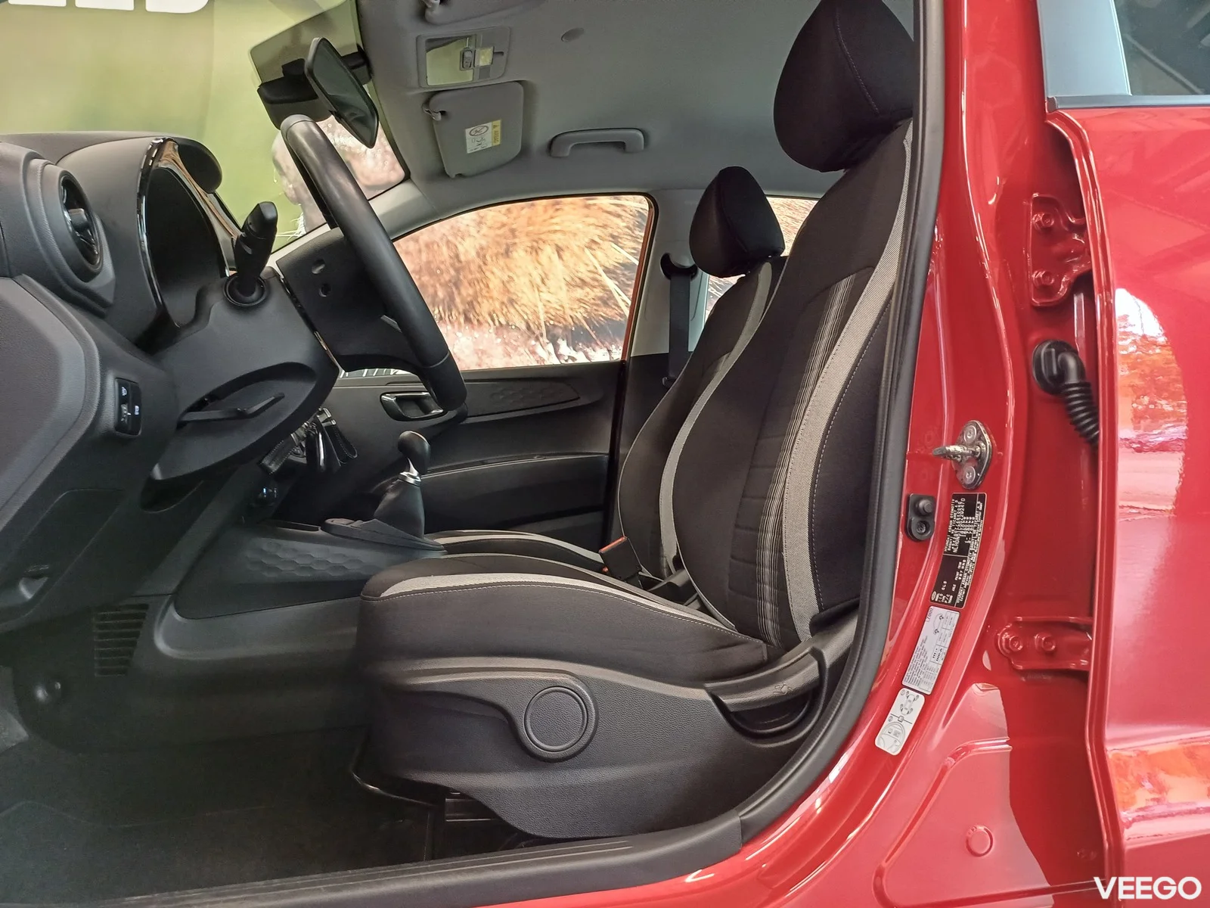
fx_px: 874
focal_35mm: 25
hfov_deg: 69.4
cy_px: 454
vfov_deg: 54.9
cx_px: 605
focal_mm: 4.65
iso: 400
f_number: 1.8
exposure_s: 1/50
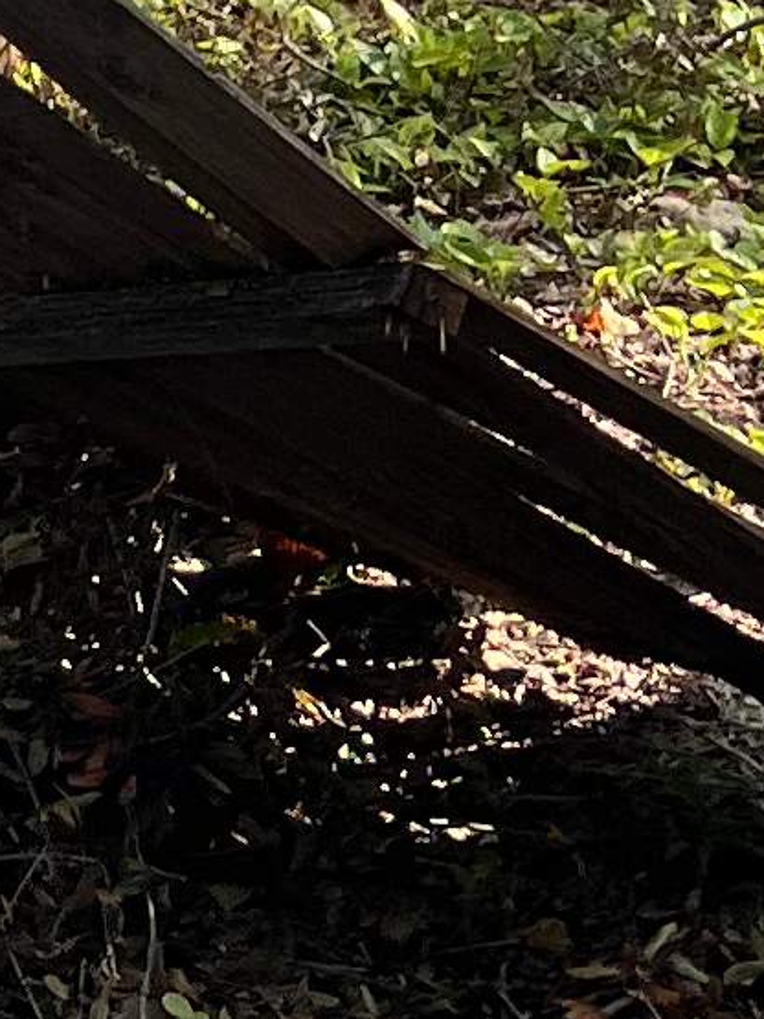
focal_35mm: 189
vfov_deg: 10.3
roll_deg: -0.6
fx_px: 5564
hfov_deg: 7.4
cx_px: -995
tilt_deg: -5.8
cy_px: -237
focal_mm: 5.7
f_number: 1.5
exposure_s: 1/1869
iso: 50
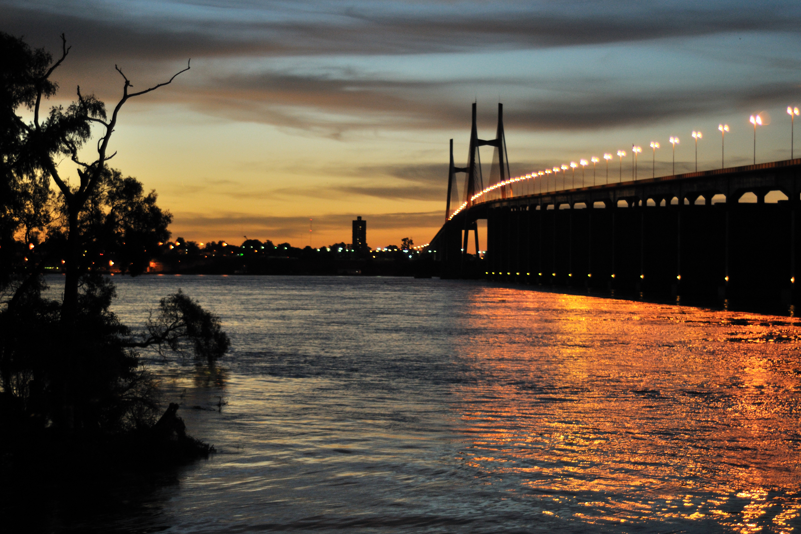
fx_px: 1691
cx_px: 397
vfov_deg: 17.9
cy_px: 266
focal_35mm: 76
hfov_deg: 26.7
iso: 400
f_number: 1.8
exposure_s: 1/60
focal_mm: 50
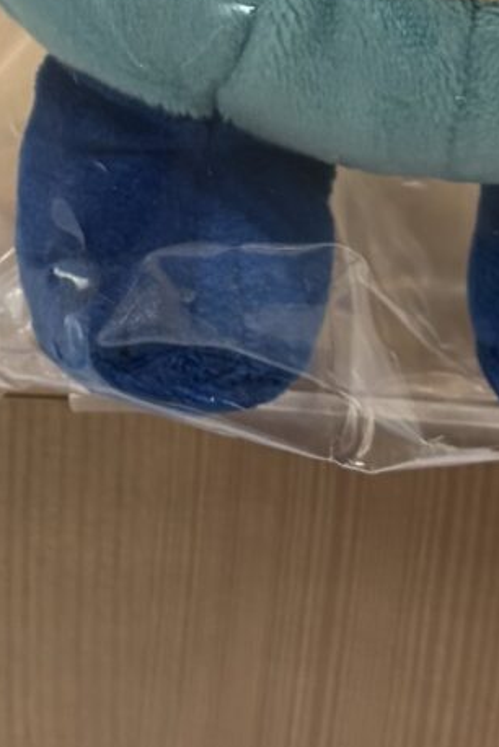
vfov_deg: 12.5
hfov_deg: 8.9
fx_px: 3135
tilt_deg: -24.0
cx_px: -199
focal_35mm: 151
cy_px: -546
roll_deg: +1.1
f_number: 1.6
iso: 40
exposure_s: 1/222
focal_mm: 5.96
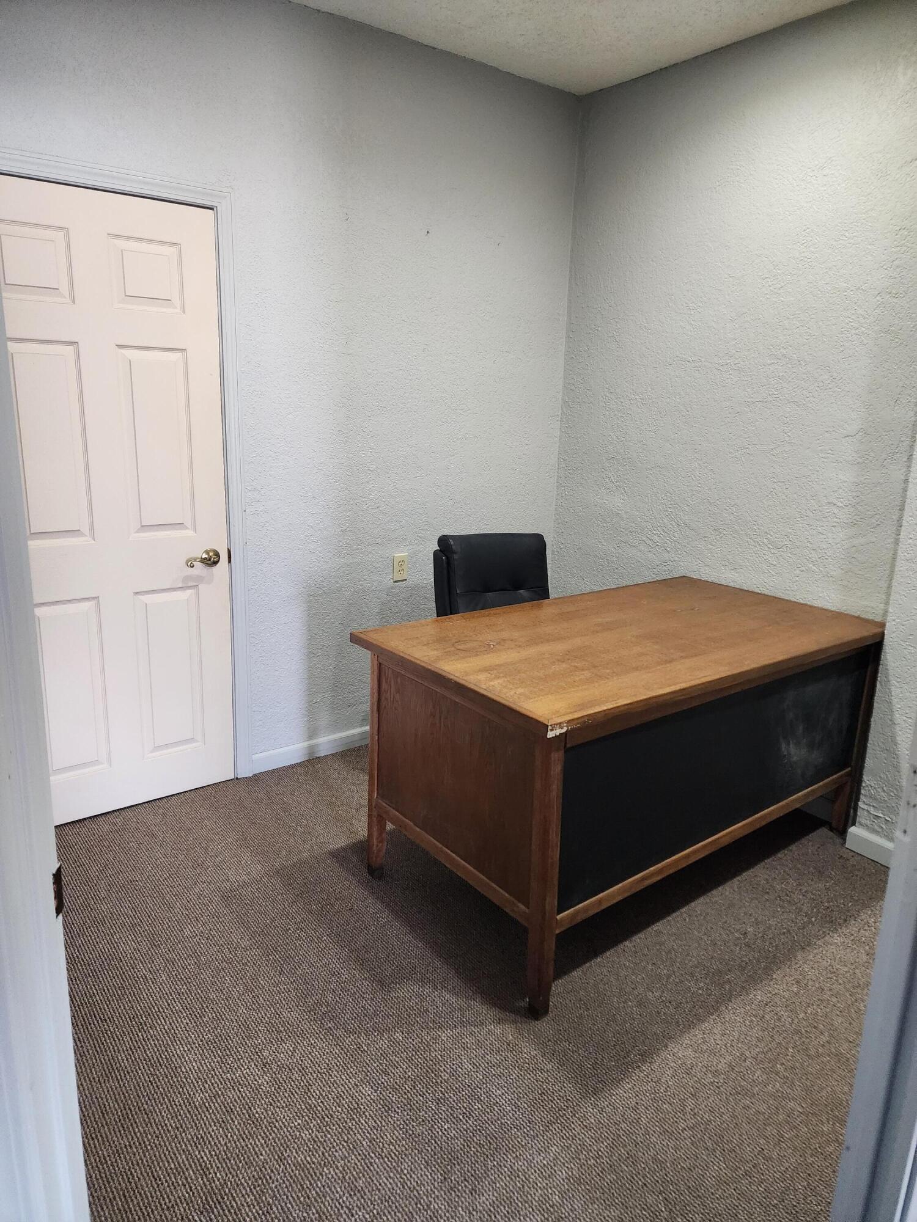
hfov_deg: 58.9
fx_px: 812
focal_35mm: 23
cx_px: 458
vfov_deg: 73.9
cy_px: 611
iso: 800
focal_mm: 6.4
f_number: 1.8
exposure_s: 1/120
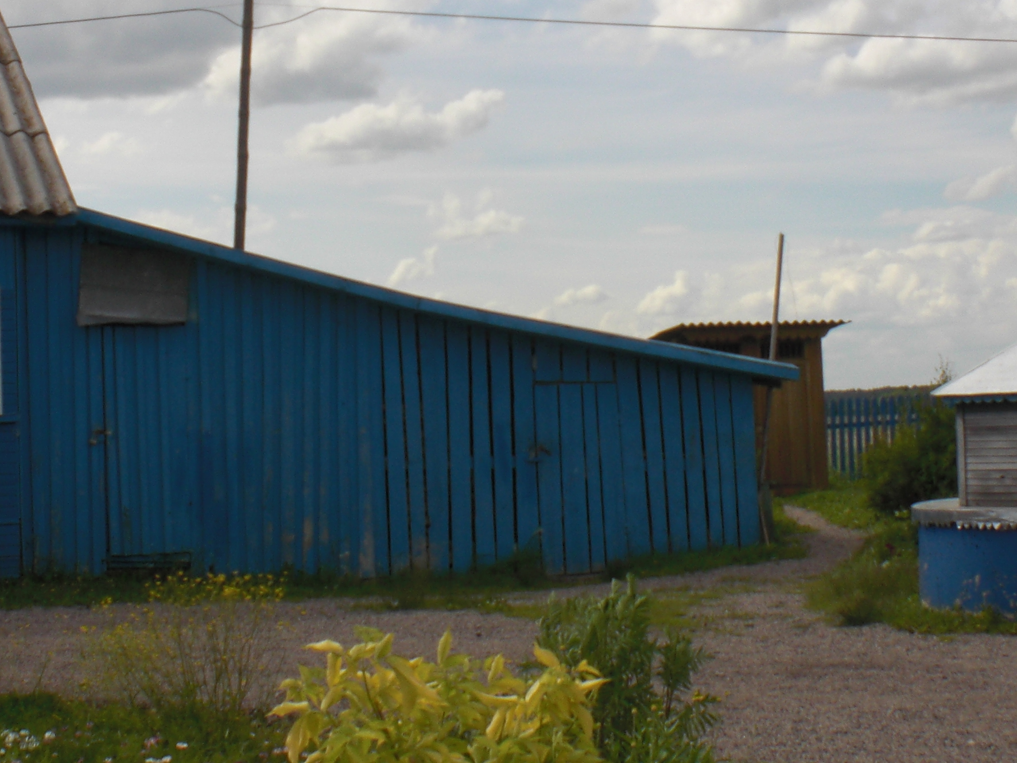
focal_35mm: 70
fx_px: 2057
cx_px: 494
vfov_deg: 21.0
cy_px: 280
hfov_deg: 27.8
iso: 64
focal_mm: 6.3
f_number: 5.6
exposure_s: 1/500
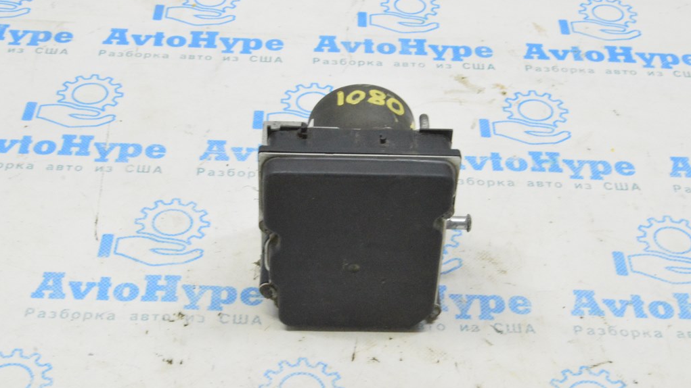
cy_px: 209
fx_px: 1154
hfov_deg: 33.3
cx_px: 345
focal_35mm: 63
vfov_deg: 19.1
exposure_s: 1/15
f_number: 20
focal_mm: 40
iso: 6400
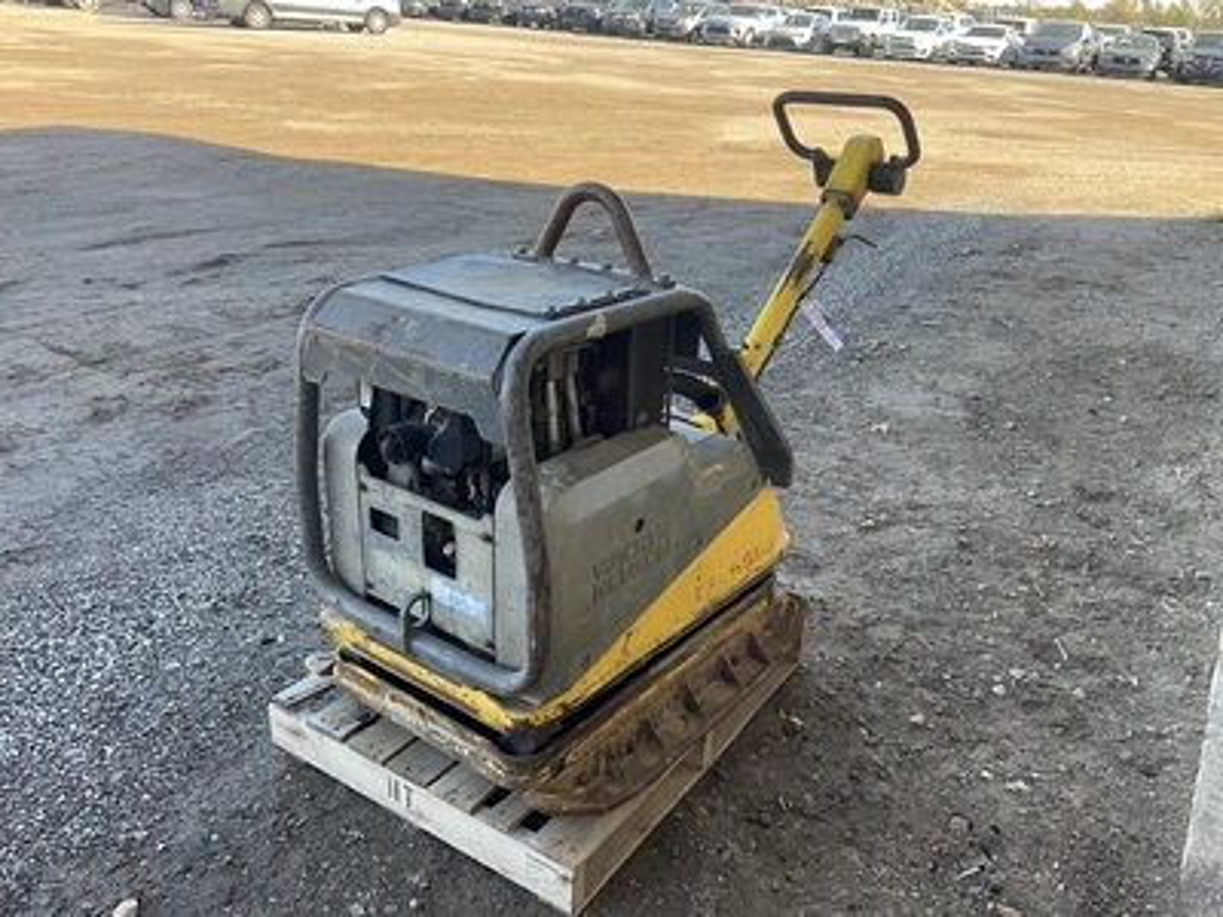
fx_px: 1025
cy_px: 458
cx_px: 612
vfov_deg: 48.2
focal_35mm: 29
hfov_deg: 61.7
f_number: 1.8
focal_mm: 3
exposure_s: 1/167
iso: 25
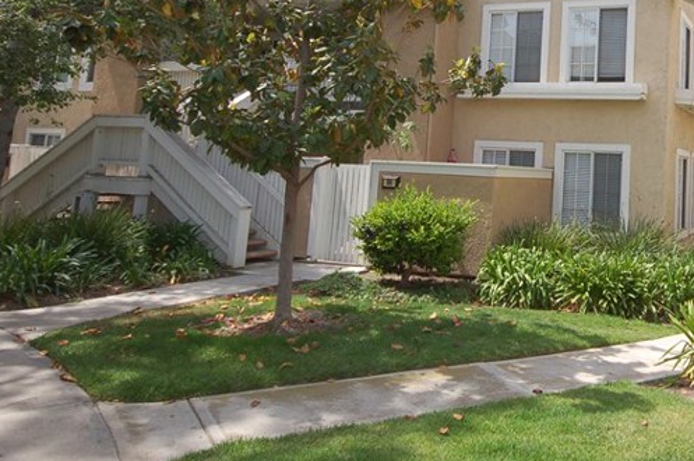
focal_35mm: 36
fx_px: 684
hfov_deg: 50.1
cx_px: 571
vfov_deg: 35.9
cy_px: 85
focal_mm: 11.5
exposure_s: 1/500
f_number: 5.6
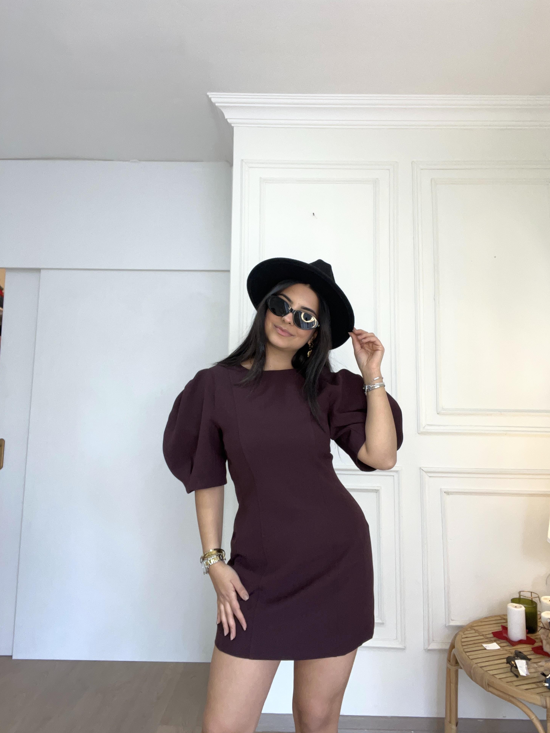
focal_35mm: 24
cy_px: 353
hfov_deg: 56.8
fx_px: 508
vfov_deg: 71.6
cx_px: 283
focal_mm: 2.71
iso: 100
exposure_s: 1/92
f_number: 2.2
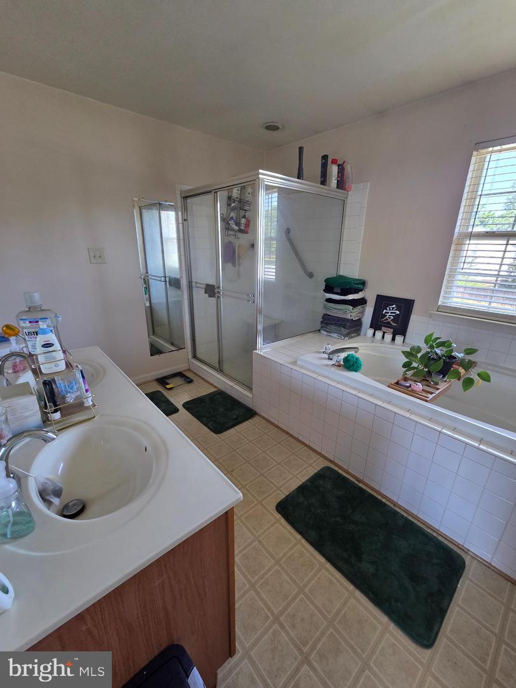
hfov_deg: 89.9
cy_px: 344
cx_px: 258
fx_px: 258
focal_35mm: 13
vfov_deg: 106.2
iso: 250
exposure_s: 1/60
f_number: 2.2
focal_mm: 2.2
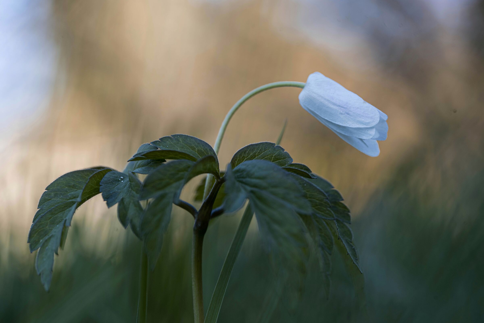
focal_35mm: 105
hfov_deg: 19.4
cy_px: 162
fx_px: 1412
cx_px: 242
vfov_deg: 13.1
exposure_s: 1/40
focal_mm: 105
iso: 100
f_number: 9
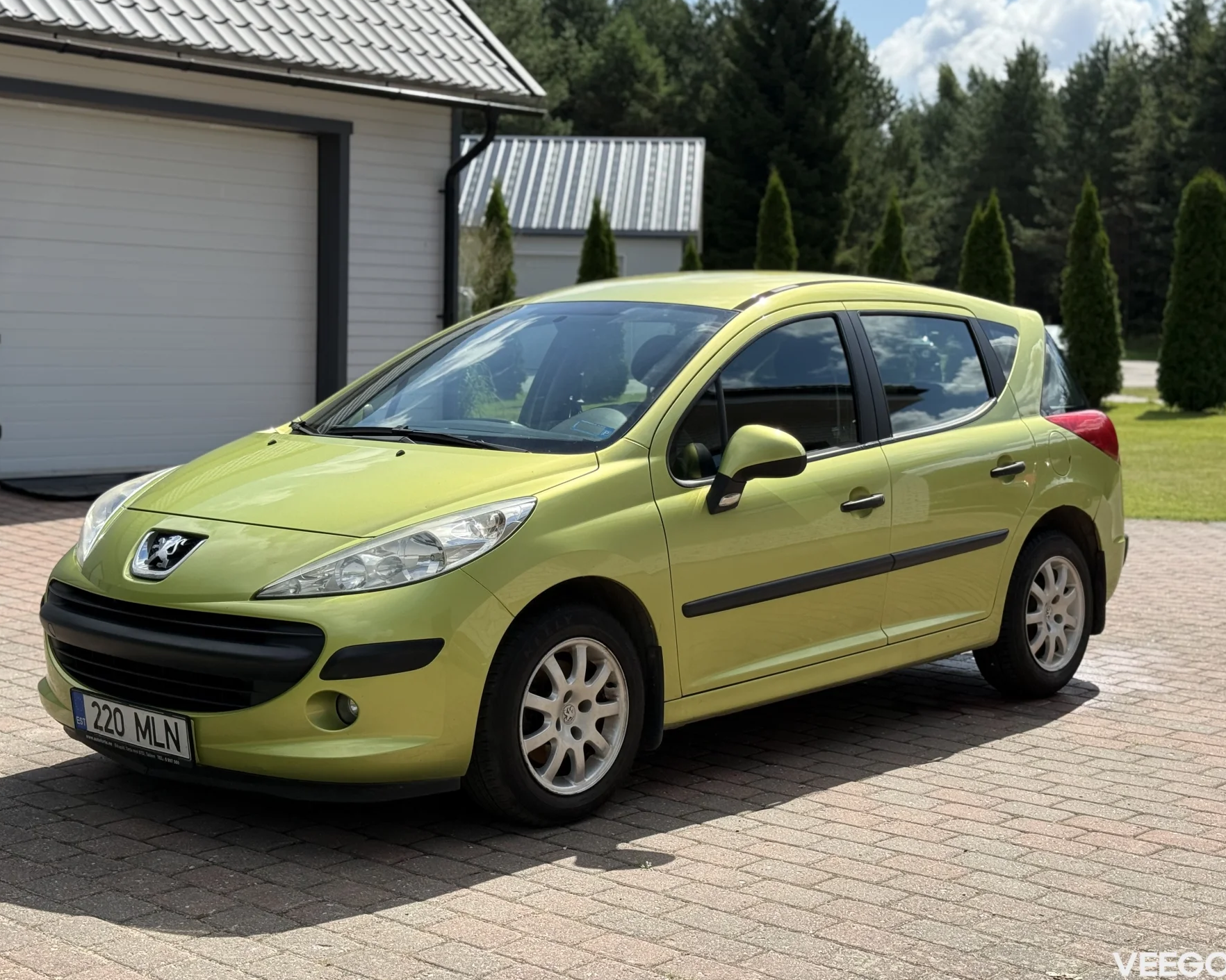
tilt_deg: -4.6
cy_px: 485
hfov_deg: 36.6
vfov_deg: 29.7
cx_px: 572
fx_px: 1850
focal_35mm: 51
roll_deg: -1.2
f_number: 1.78
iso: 80
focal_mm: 6.76
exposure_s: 1/4329
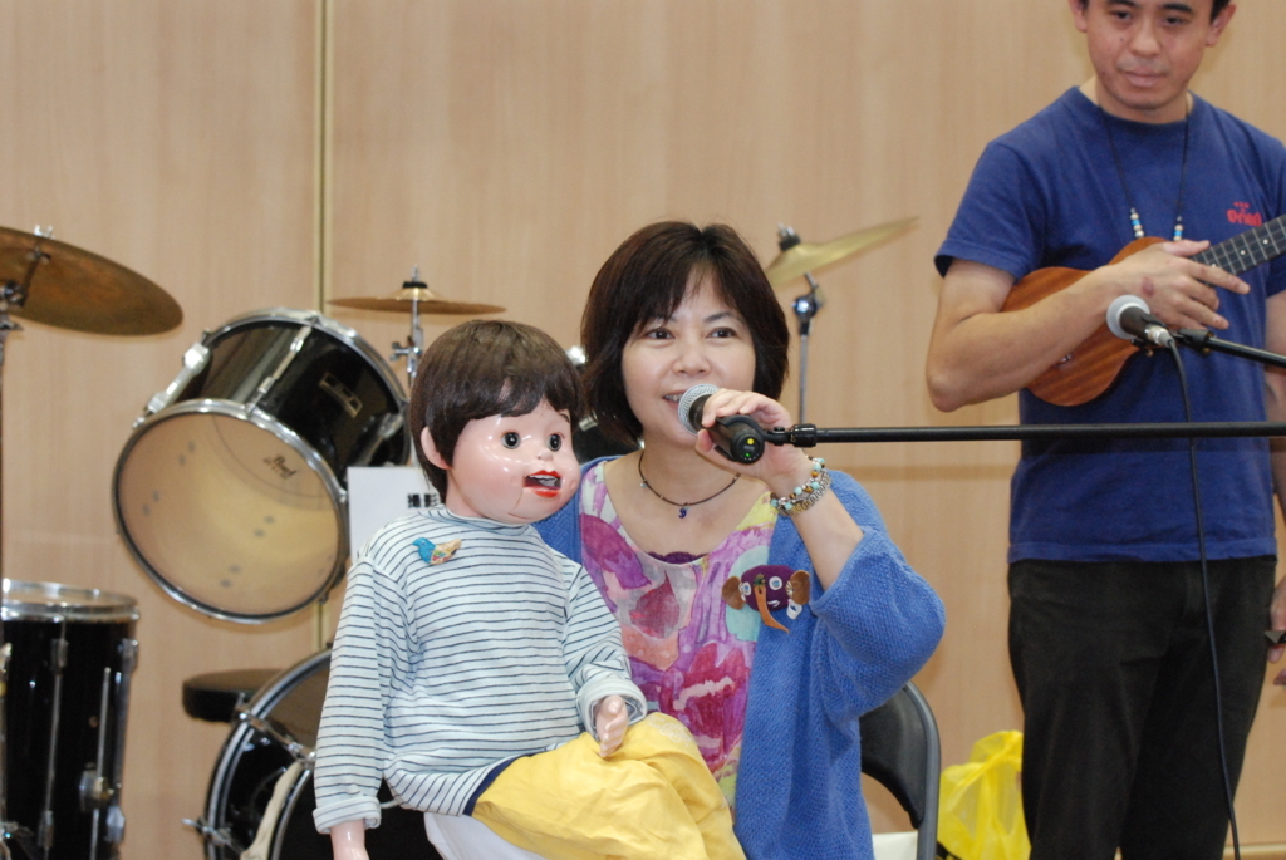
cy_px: 430
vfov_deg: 13.1
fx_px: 3754
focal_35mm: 105
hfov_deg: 19.4
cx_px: 643
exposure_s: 1/60
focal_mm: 70
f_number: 5.6
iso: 1600
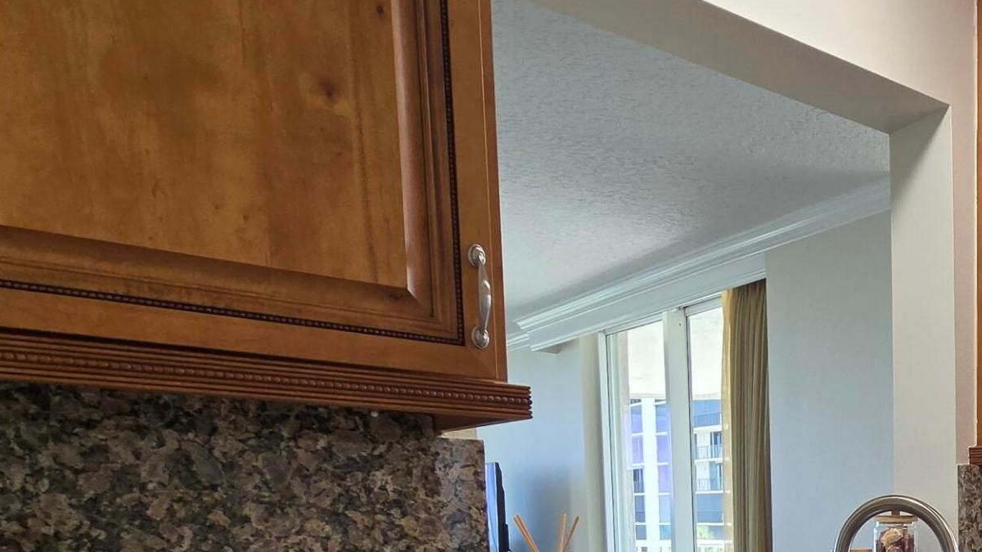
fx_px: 885
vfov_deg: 30.5
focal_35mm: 34
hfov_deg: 46.1
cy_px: 626
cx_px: 1032
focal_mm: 2.2
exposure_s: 1/120
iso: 100
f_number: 2.2
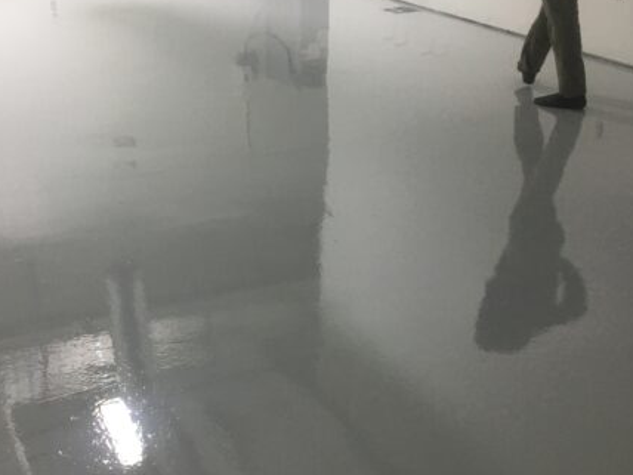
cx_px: 275
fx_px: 951
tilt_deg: -25.2
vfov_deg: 28.0
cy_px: 263
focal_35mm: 52
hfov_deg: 36.8
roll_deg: +0.0
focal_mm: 4.15
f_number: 2.2
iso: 40
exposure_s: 1/30
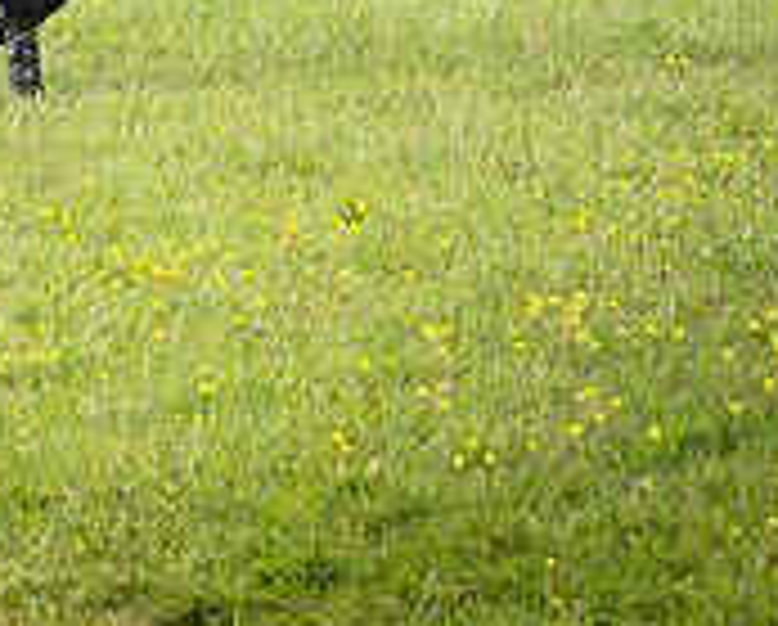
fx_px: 14046
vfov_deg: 2.5
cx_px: -403
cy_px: -378
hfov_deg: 3.2
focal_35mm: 609
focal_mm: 86
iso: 400
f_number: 4.5
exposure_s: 1/1600
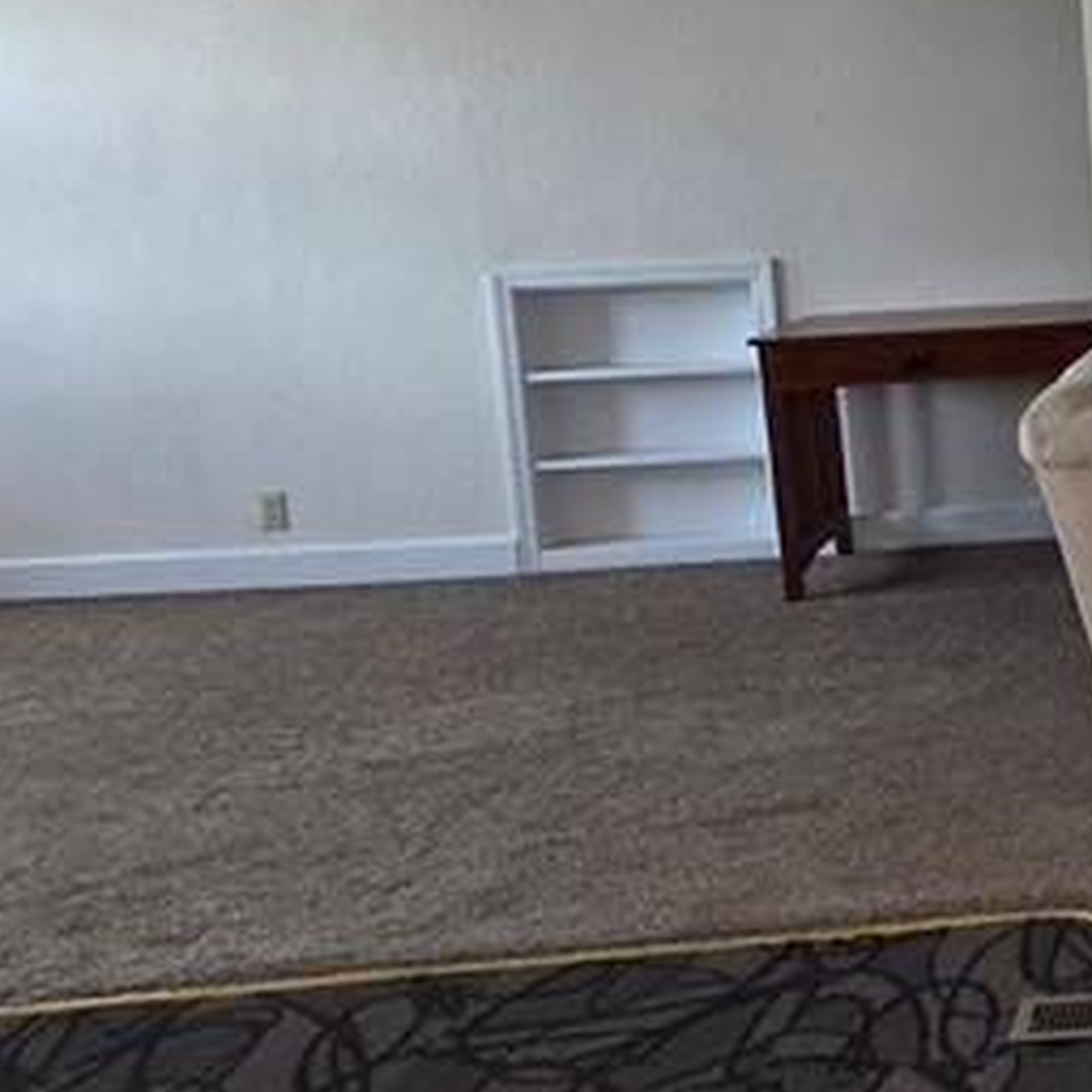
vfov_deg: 36.5
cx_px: 1600
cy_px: 384
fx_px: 1642
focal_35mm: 46
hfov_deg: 27.1
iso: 160
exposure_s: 1/60
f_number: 2.2
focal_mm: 2.2
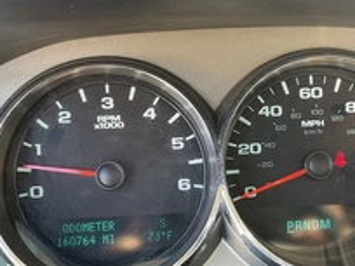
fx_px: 585
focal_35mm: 57
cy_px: 169
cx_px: 202
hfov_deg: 33.7
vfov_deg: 25.6
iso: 64
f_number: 1.8
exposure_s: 1/72
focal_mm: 3
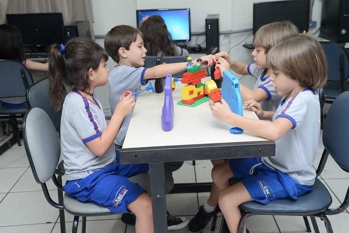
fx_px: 446
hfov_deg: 42.7
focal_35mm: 46
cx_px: 174
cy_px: 116
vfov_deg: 29.3
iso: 800
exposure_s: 1/80
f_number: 4.5
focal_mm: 46
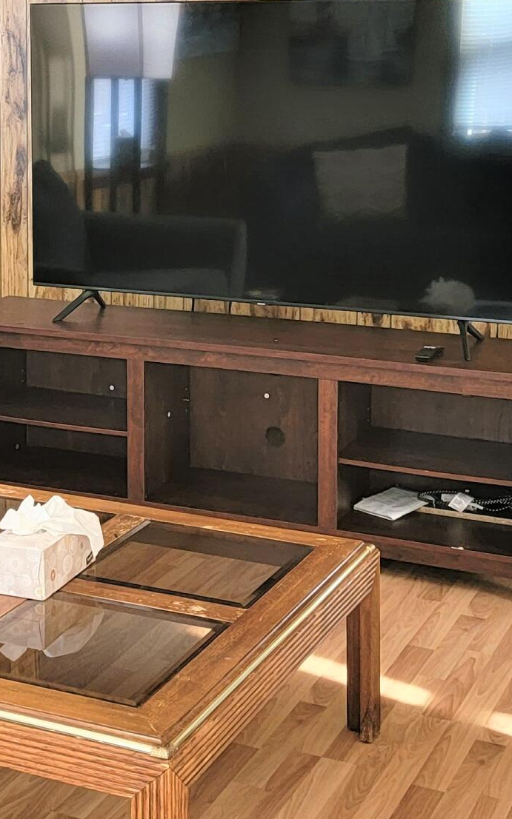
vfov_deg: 29.5
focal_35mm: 69
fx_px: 1541
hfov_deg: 18.6
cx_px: 76
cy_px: 258
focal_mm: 6.7
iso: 250
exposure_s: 1/40
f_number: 1.8
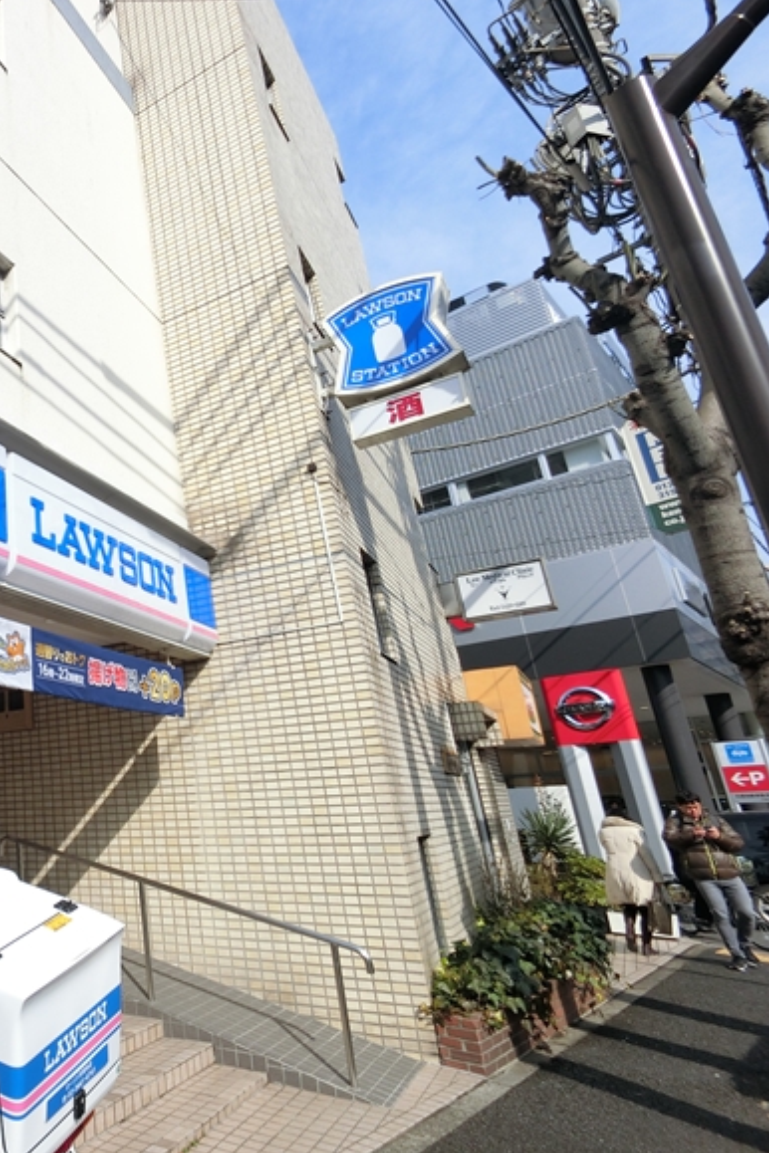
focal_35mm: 23
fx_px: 737
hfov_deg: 45.7
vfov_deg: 76.1
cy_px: 576
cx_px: -12
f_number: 2.8
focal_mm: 2.87
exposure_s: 1/1000
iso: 64
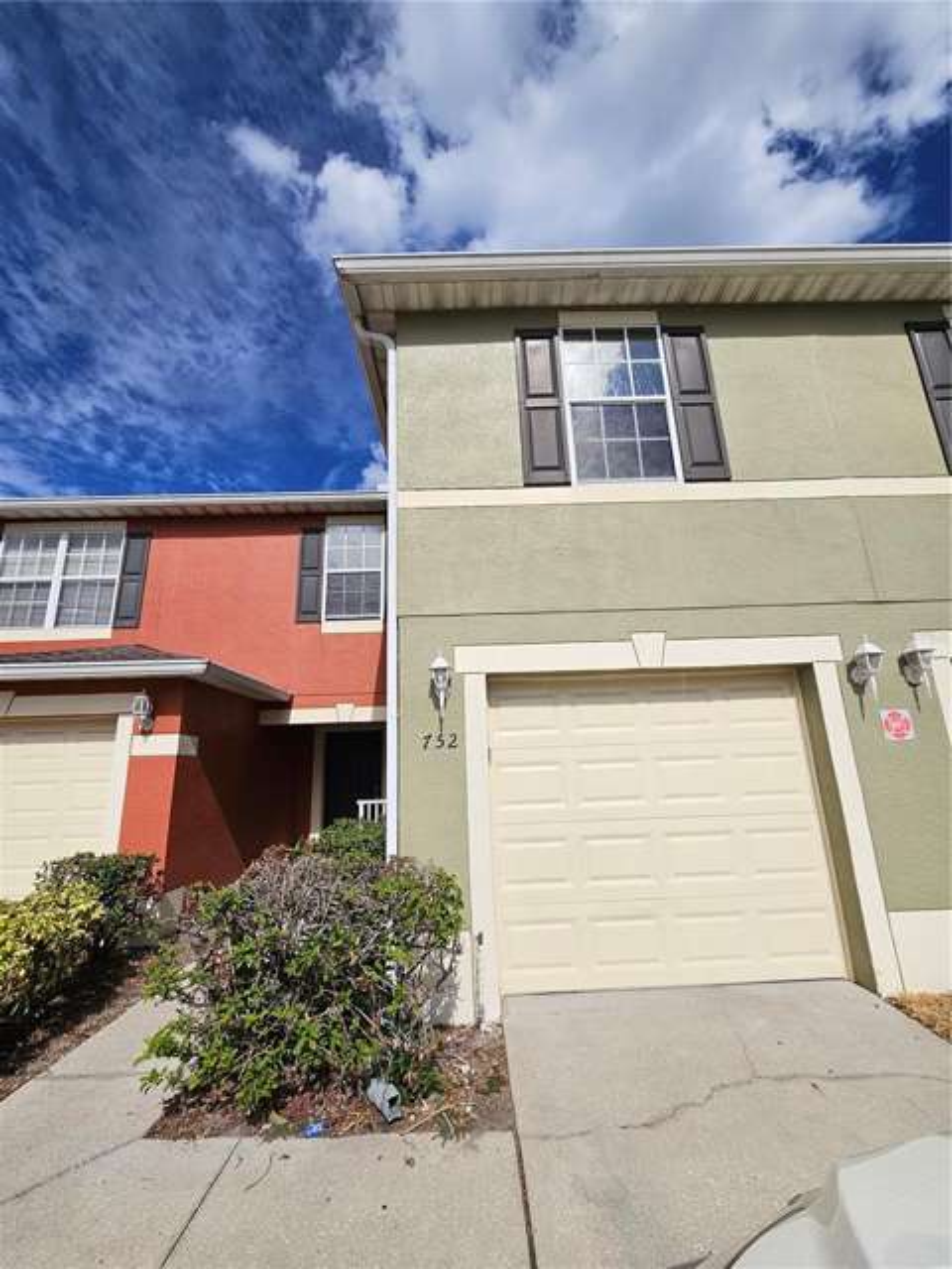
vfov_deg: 106.2
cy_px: 634
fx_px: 477
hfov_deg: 89.9
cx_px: 476
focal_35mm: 13
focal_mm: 2.2
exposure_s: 1/7960
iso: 50
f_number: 2.2
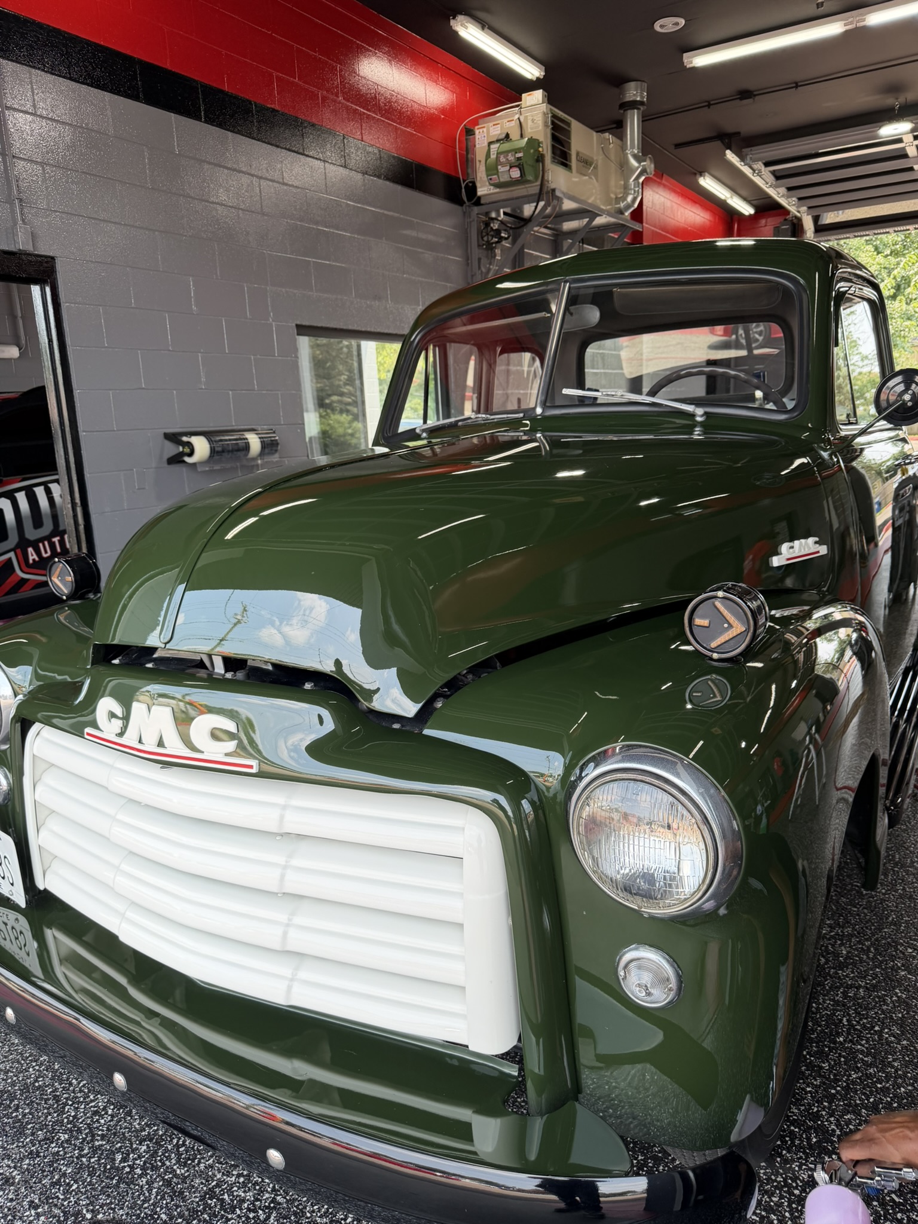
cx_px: 459
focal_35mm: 24
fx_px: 849
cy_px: 612
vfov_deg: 71.6
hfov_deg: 56.8
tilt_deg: -13.4
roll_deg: +3.2
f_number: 1.78
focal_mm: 6.76
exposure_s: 1/399
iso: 100
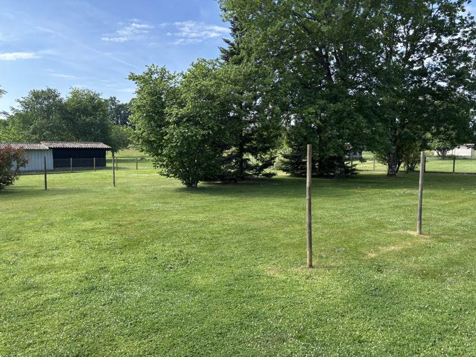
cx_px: 238
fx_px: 358
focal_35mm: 26
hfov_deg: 67.3
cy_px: 178
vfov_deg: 53.1
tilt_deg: -4.7
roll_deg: -1.0
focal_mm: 5.96
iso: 50
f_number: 1.6
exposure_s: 1/1115
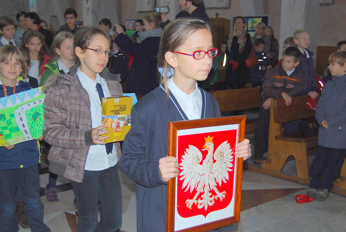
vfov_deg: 27.1
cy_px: 125
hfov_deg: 39.5
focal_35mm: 50
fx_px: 481
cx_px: 158
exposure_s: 1/60
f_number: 4.2
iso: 200
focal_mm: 28
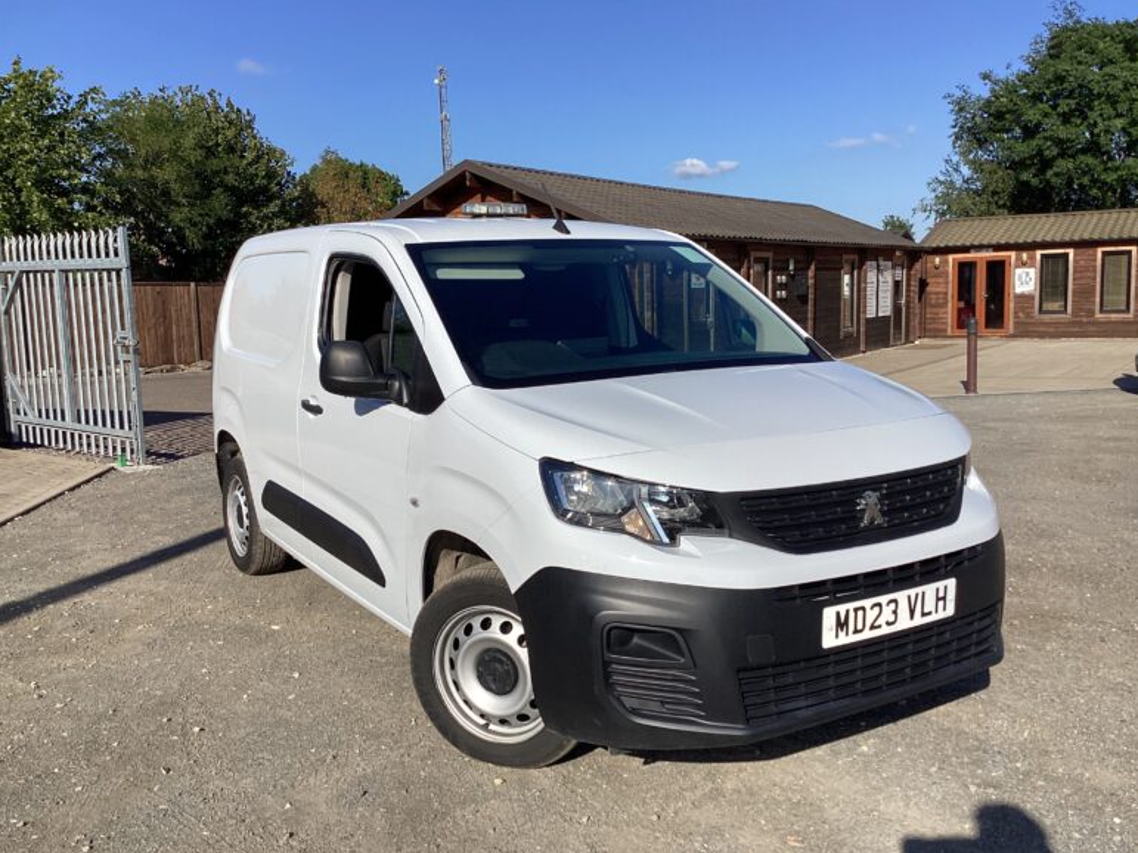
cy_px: 435
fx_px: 1052
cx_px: 565
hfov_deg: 56.8
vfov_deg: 44.1
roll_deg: +1.2
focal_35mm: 32
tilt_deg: -7.9
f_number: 2.4
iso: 25
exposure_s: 1/2262
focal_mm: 3.3
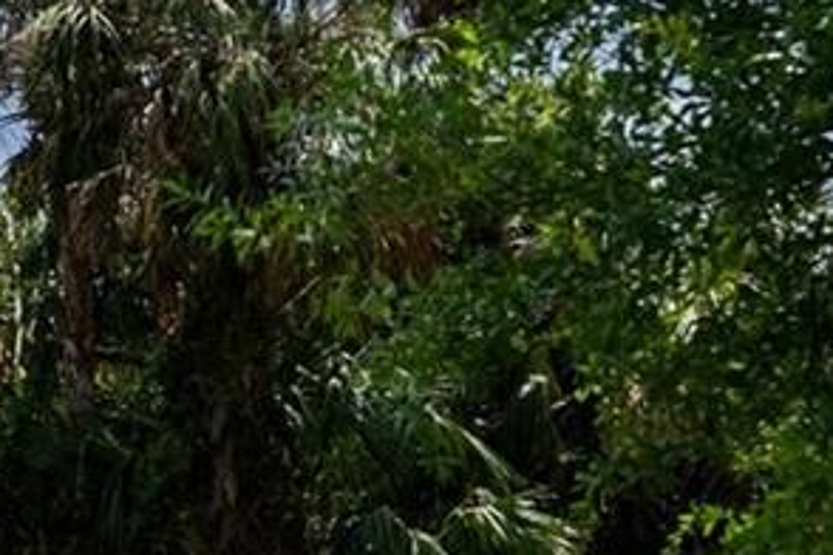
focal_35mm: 125
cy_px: 420
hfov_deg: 14.7
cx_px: -581
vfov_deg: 10.9
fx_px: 2892
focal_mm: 23
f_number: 5.6
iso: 100
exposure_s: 1/640
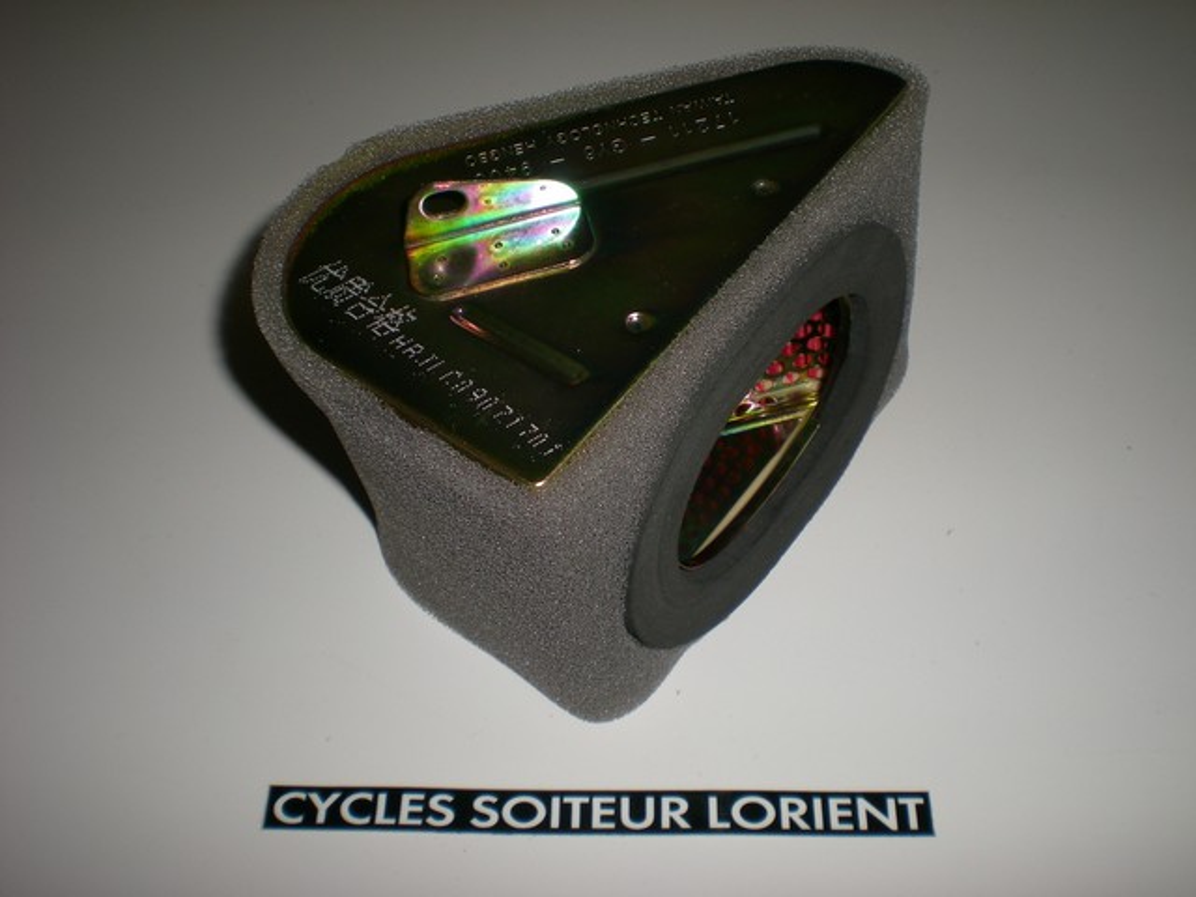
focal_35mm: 38
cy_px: 448
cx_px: 598
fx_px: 1313
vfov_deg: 37.7
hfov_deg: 49.0
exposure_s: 1/60
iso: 50
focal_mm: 6.3
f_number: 4.6
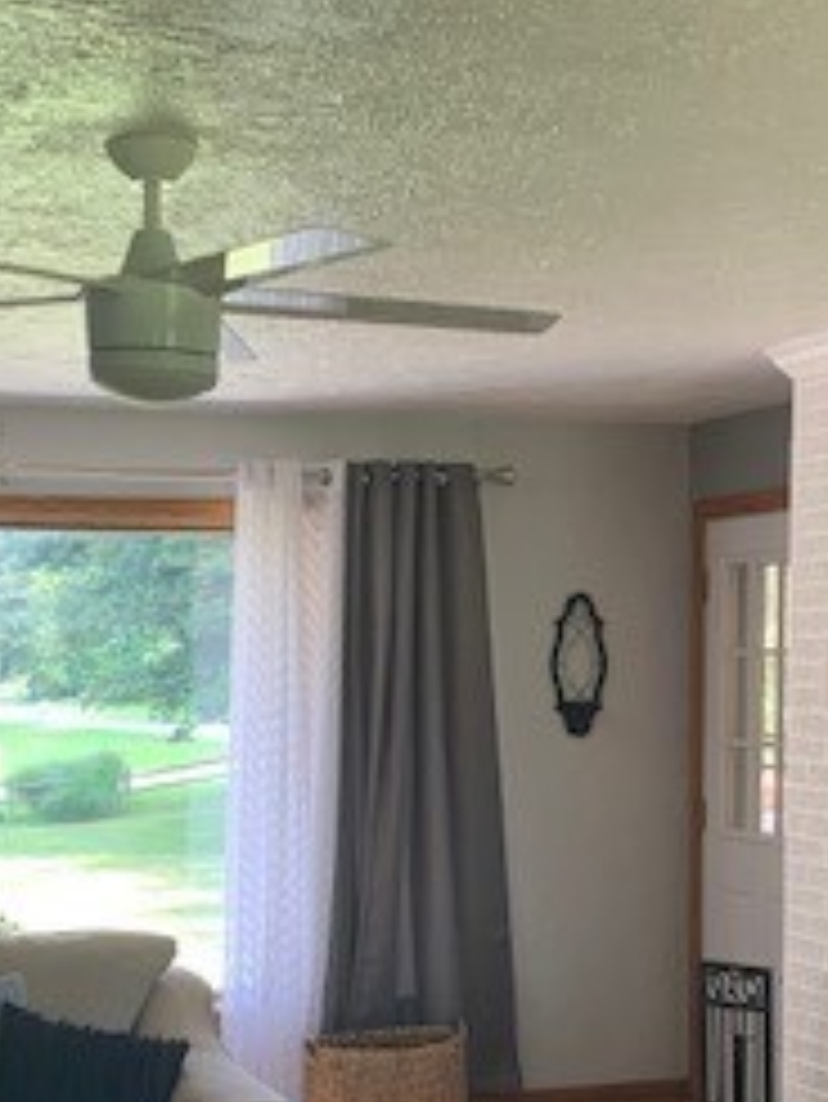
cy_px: 882
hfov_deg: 21.6
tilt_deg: -2.5
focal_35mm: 68
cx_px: 387
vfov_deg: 28.0
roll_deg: +0.7
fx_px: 2167
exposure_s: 1/121
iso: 100
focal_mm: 4.25
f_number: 1.8
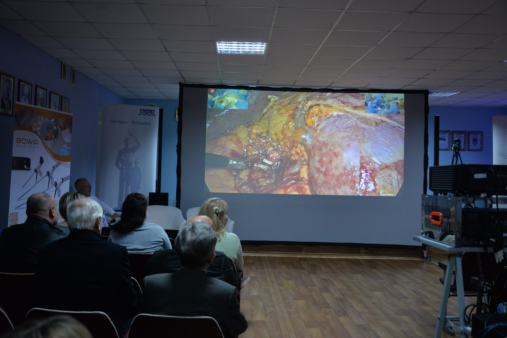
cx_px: 252
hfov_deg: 57.2
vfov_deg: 40.0
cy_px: 165
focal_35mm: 33
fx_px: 465
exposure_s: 1/80
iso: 1600
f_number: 5.6
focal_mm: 32
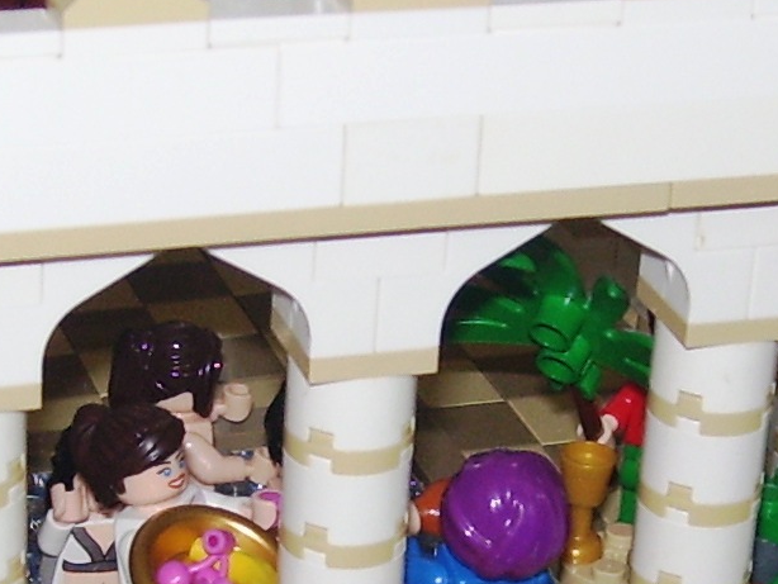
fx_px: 3035
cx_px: 307
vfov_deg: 10.9
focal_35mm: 135
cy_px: 533
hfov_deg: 14.6
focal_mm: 6
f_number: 2.7
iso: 80
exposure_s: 1/60
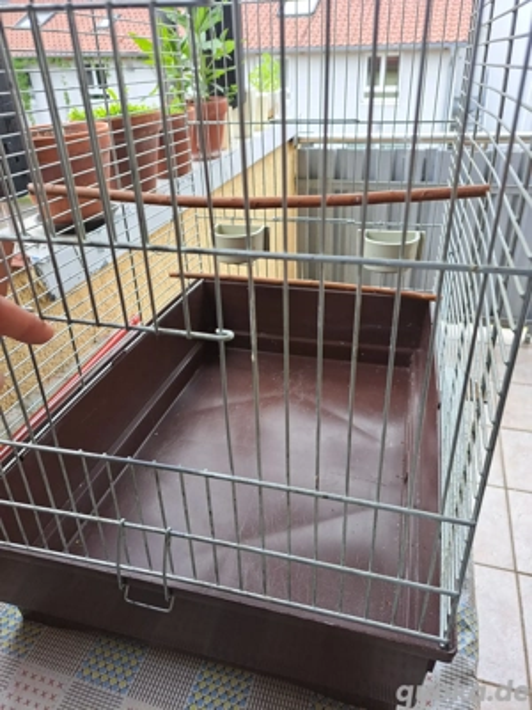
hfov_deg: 56.8
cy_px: 355
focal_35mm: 24
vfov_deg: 71.6
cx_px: 266
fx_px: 492
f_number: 1.8
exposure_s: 1/155
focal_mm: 5.23
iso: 50
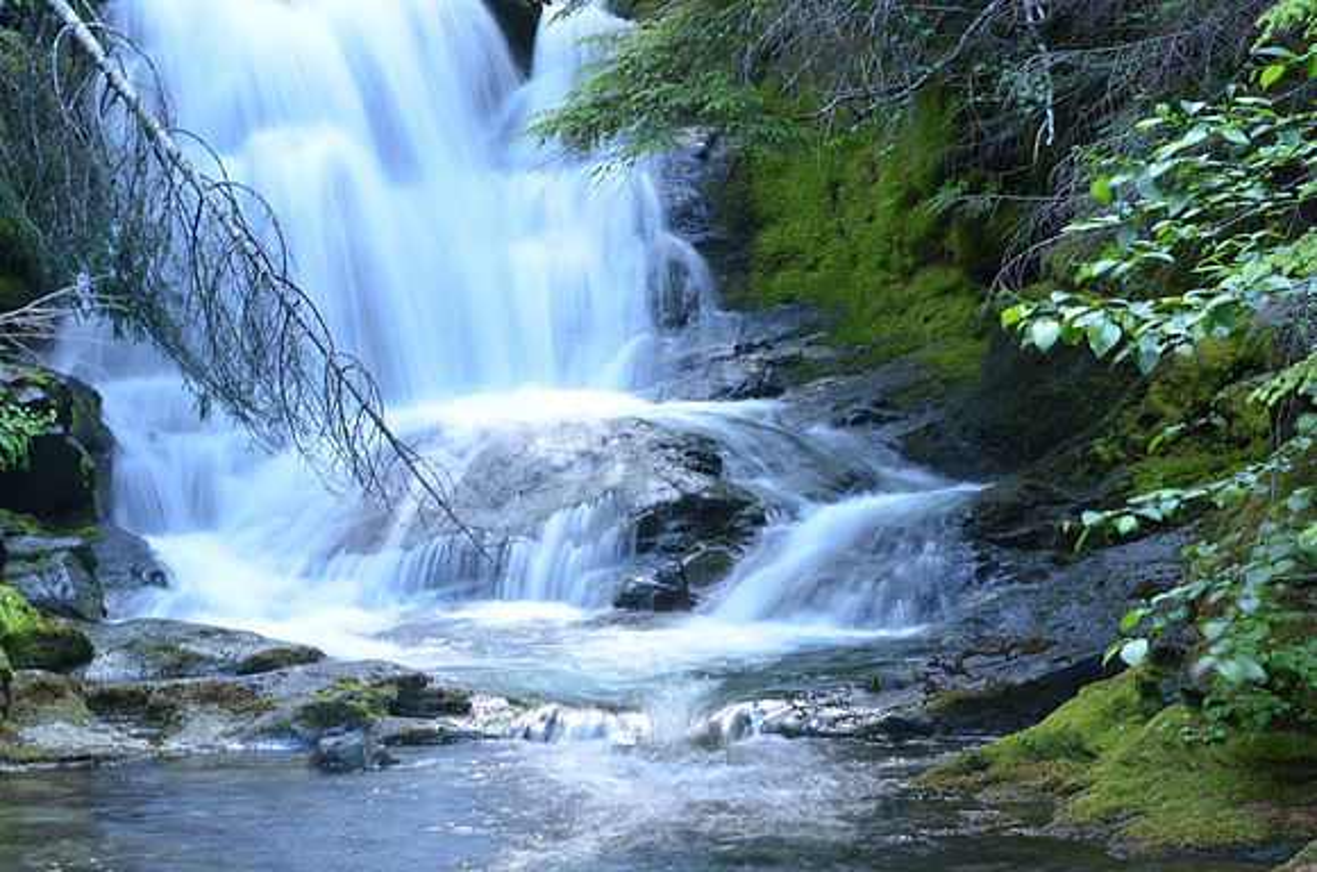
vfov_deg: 13.0
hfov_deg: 19.5
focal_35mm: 105
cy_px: 436
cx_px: 658
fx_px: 3833
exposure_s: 1/3
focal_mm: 70
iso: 800
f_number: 18
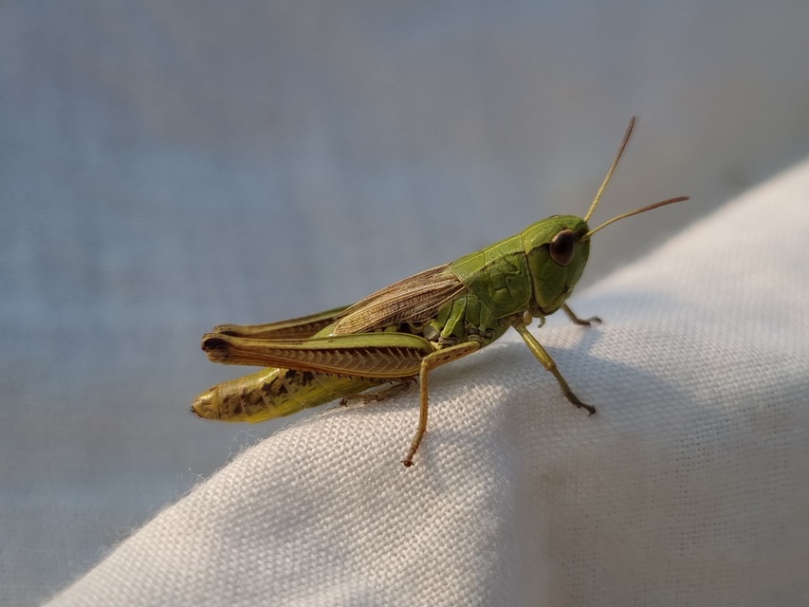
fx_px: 608
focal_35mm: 26
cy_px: 304
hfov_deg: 67.3
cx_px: 404
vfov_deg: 53.1
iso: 50
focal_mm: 5.4
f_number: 1.8
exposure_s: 1/1429
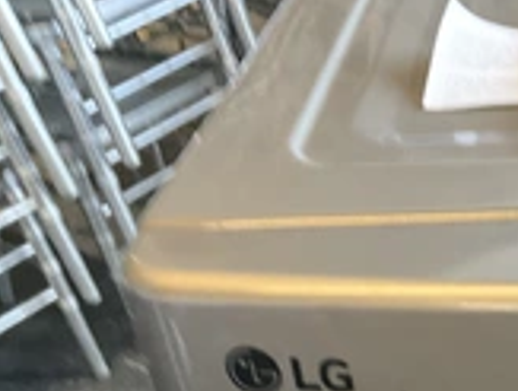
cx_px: 632
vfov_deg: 20.0
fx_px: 1065
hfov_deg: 24.6
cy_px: 410
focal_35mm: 71
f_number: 1.8
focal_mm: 3
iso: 200
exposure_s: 1/40
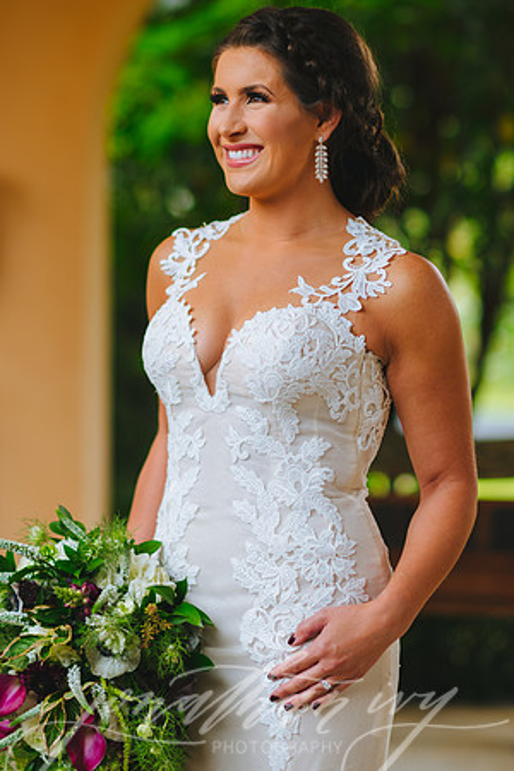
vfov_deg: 16.1
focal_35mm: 127
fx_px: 2720
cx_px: 257
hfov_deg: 10.8
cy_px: 386
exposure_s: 1/250
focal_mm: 85
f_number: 2
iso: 100
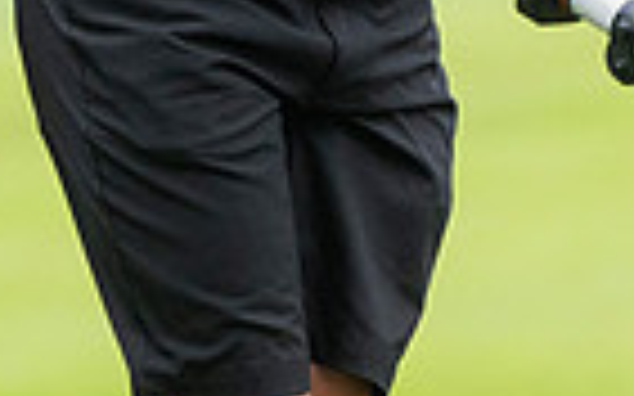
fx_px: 34785
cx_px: 553
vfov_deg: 0.7
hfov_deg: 1.0
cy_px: -394
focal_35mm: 2014
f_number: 5.6
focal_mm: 320
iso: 2000
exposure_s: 1/1250
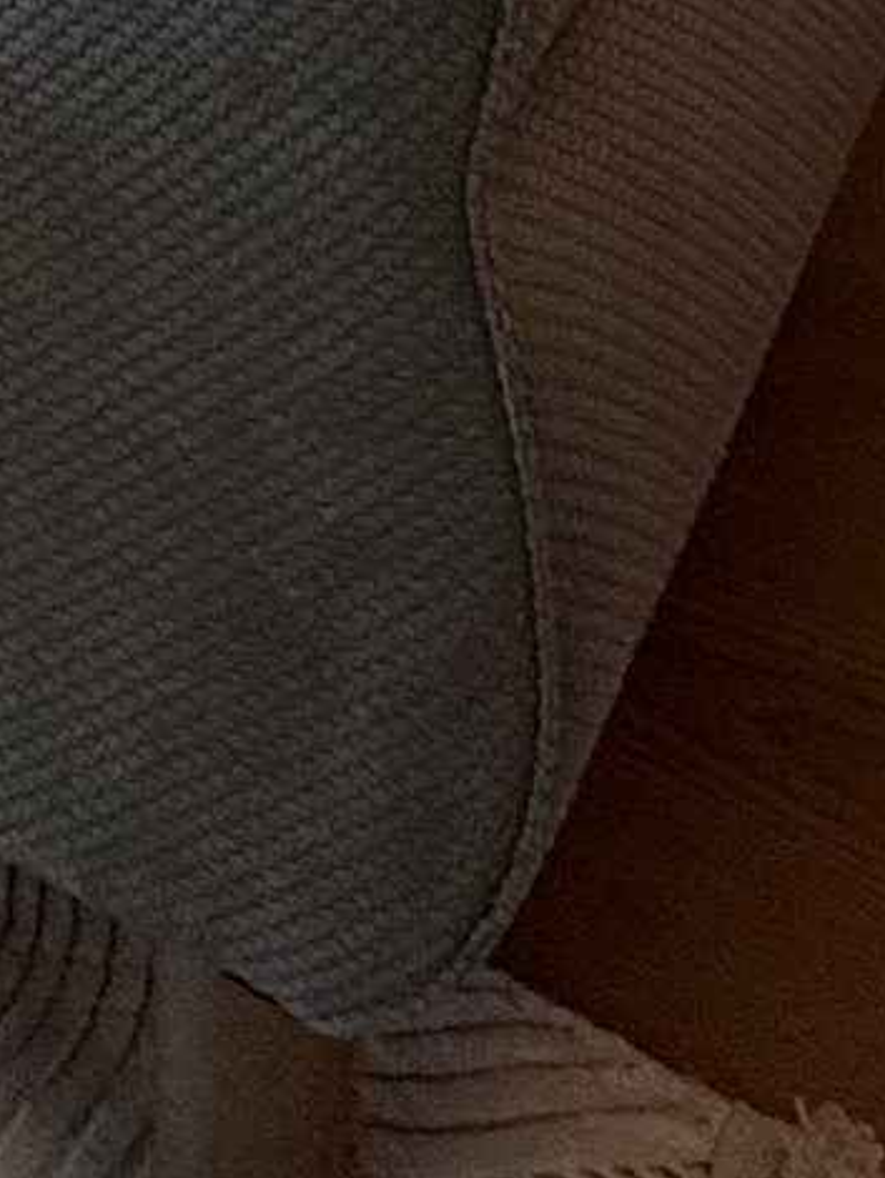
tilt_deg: -4.8
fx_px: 4087
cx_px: -830
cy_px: -2328
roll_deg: -0.6
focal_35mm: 120
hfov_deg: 11.3
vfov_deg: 11.0
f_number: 2.2
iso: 80
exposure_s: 1/100
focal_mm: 2.22
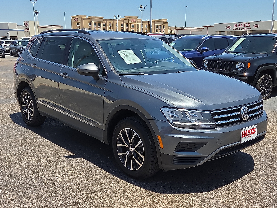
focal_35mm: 39
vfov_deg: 36.8
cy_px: 104
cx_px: 138
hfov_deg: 47.9
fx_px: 312
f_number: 1.8
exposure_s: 1/1250
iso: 25
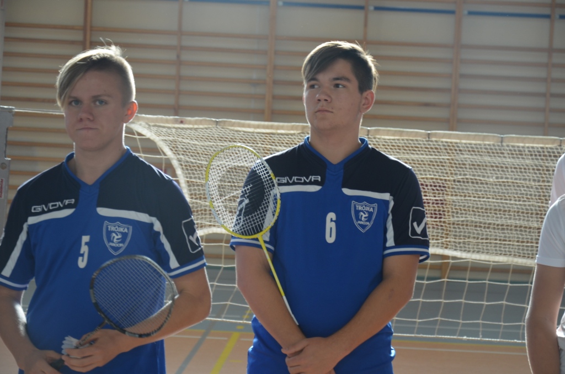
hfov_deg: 17.1
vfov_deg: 11.4
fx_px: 1879
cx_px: 282
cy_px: 187
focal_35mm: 120
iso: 400
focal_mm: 80
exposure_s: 1/80
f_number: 5.3
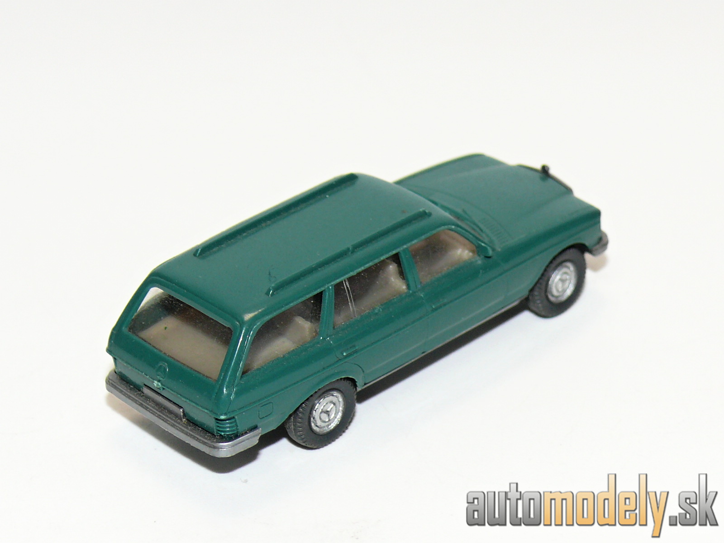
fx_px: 2803
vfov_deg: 11.1
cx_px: 362
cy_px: 272
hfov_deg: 14.7
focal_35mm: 134
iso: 100
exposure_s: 1/30
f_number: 4
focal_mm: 16
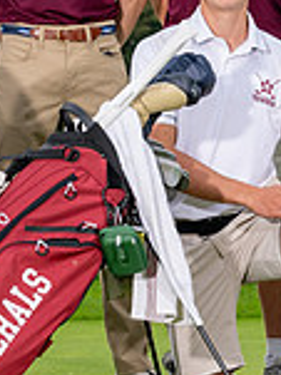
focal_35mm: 395
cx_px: 18
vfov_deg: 5.0
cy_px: 7
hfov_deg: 3.8
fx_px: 4281
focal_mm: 81
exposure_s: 1/320
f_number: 5.6
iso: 160
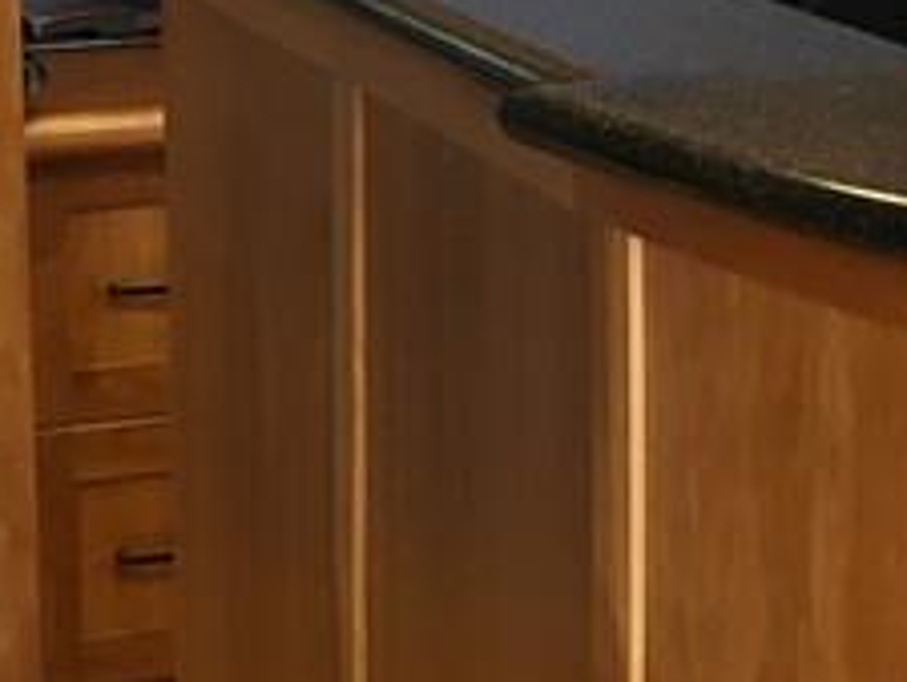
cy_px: 145
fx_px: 3460
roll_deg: -1.4
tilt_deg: -8.3
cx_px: 1153
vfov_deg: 11.2
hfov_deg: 14.4
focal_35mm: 132
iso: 50
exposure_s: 1/30
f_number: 2.2
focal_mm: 4.15
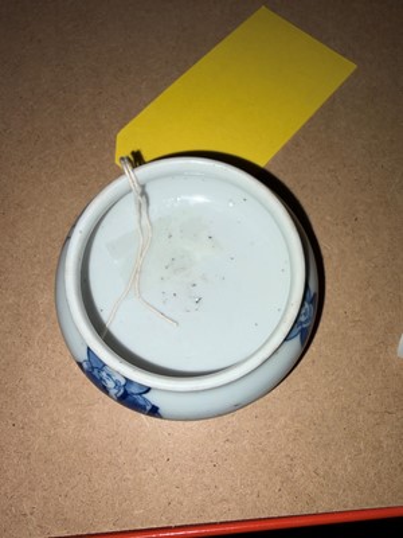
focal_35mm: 26
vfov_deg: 67.3
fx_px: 404
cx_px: 202
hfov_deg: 53.1
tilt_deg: -70.4
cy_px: 269
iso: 12
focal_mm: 2.22
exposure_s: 1/139
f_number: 2.2
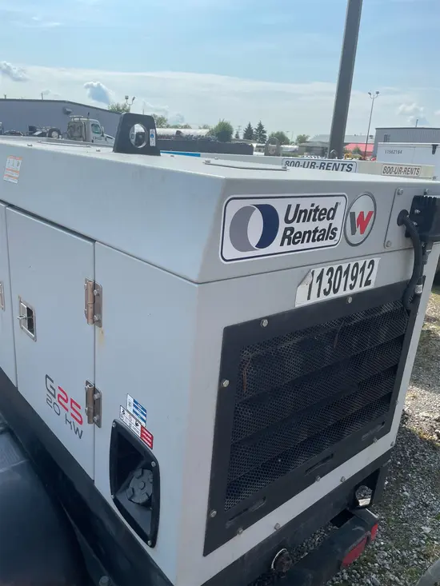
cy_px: 293
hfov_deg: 53.1
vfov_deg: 67.3
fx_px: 441
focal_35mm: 26
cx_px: 220
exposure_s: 1/3509
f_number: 1.6
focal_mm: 4.2
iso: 32
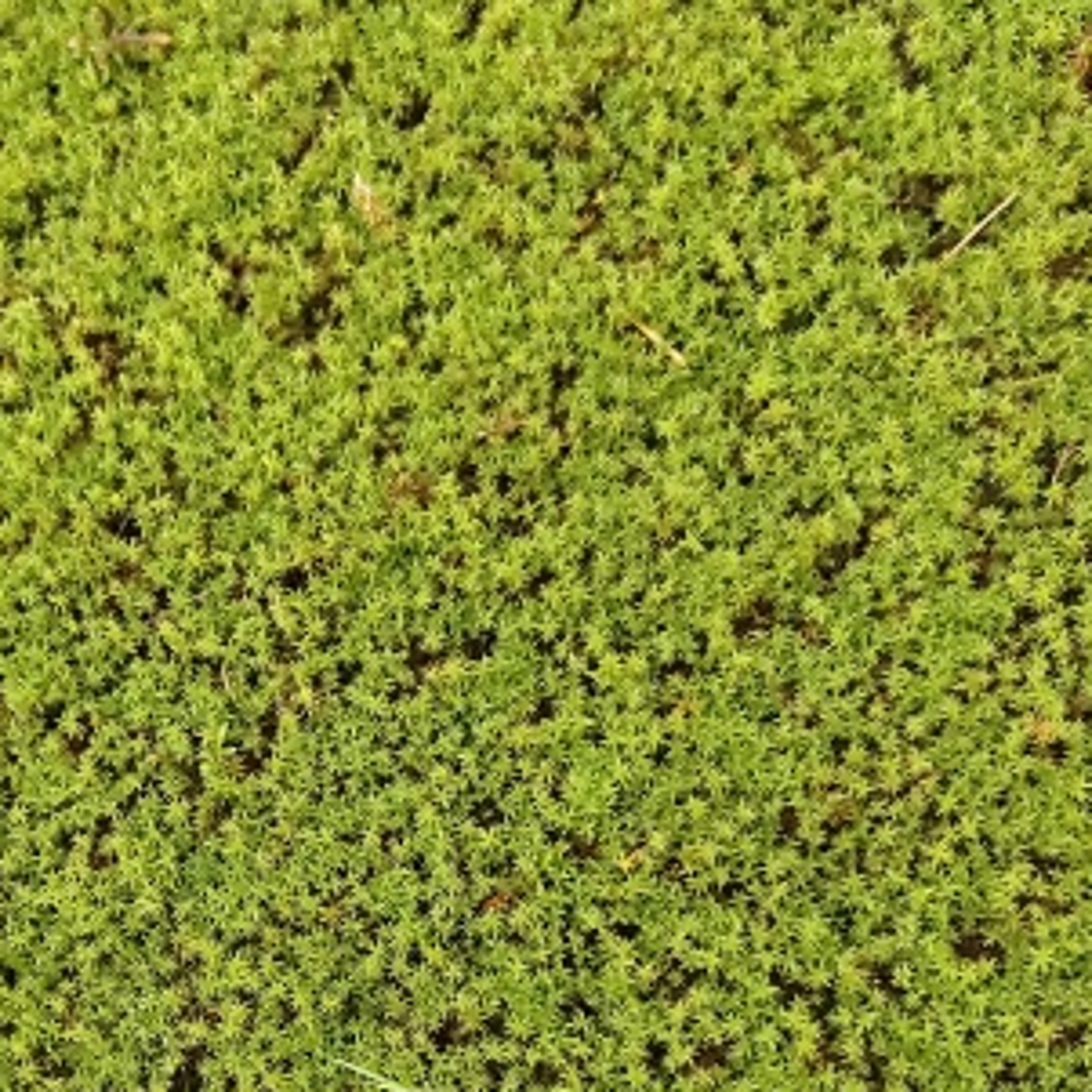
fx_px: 1927
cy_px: 994
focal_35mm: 54
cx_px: 323
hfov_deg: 31.3
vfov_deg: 30.2
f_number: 1.88
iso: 3947
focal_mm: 5.56
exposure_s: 1/599
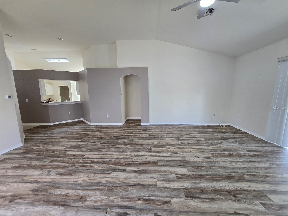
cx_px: 144
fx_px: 108
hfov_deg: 106.2
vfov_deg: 89.9
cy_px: 108
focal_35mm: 13
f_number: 2.2
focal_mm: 2.2
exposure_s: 1/60
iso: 160
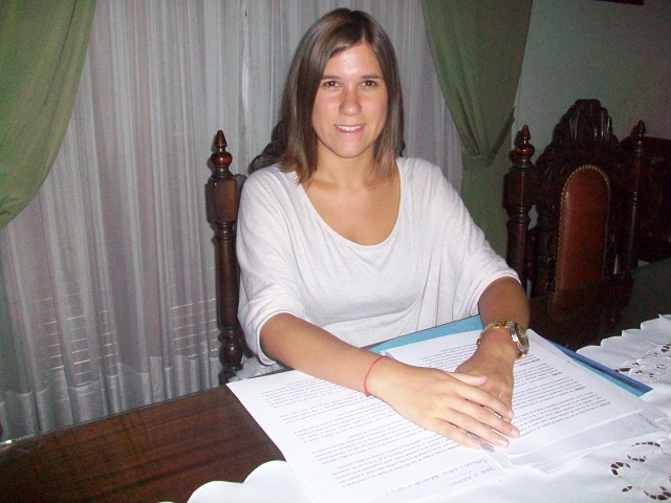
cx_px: 336
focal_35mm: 32
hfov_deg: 56.8
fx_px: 620
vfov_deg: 44.2
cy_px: 252
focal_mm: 5.7
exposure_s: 1/125
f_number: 2.8
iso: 400
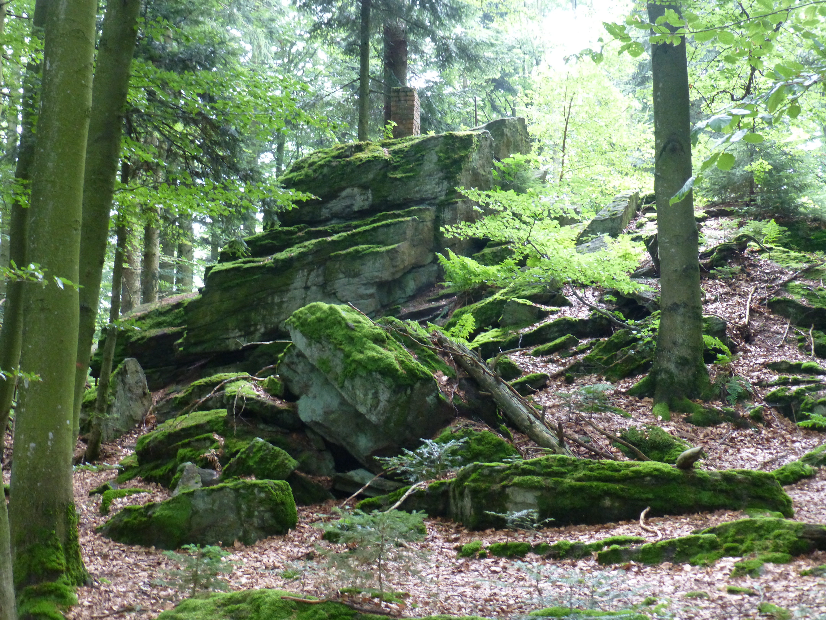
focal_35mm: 44
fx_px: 1050
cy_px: 310
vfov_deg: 32.9
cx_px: 413
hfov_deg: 42.9
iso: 400
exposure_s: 1/40
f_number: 4.1
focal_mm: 7.9
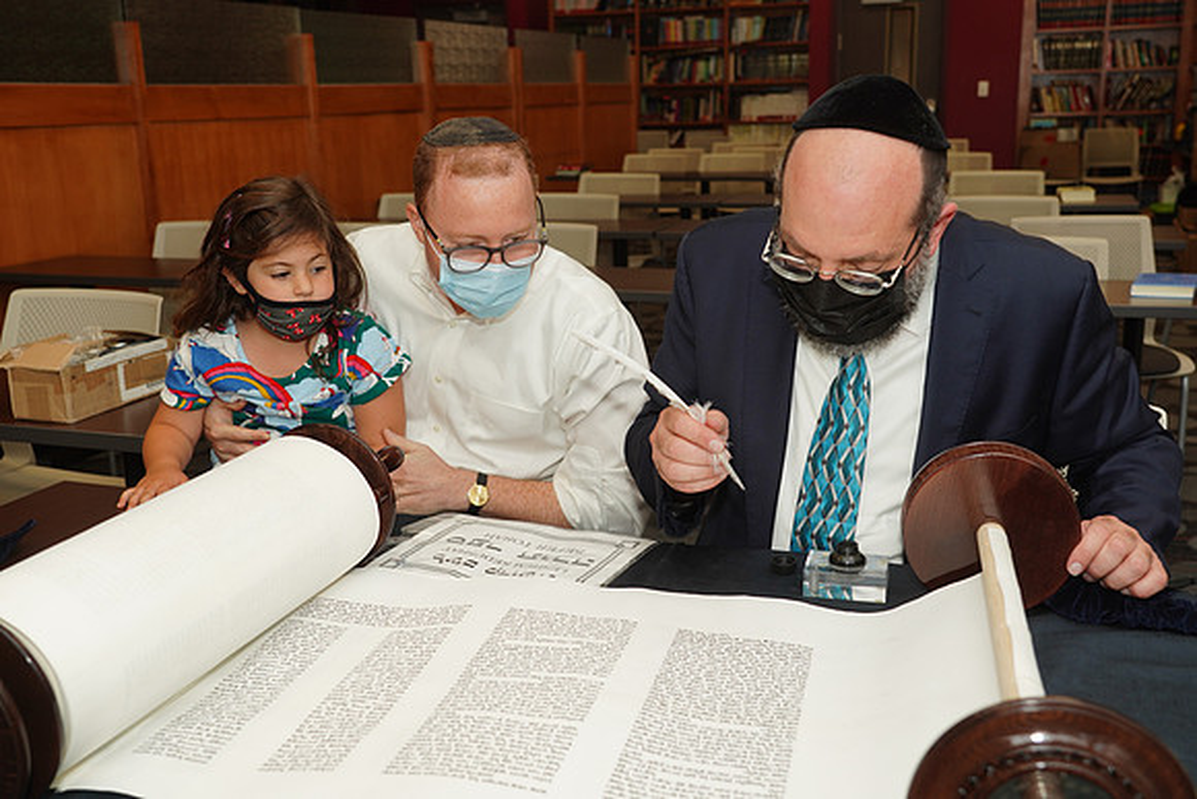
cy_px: 400
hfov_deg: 51.9
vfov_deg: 36.0
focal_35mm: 37
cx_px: 598
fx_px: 1230
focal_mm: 37
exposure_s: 1/80
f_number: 5.6
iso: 320
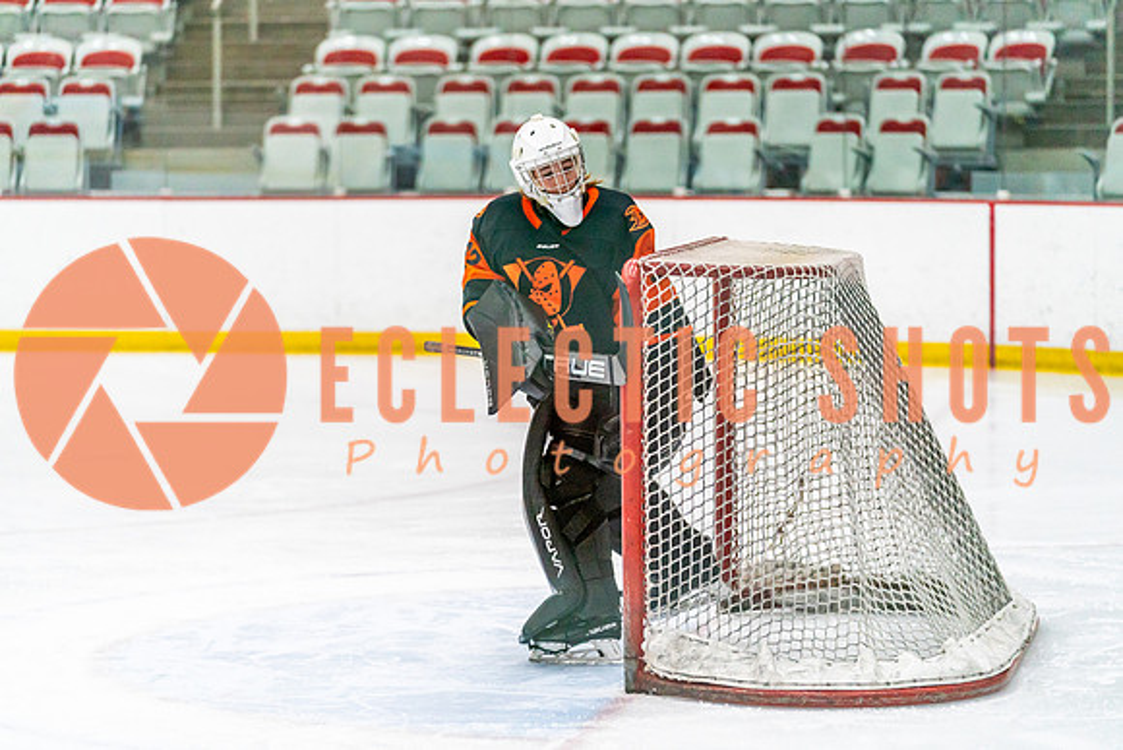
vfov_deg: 10.6
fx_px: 4055
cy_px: 375
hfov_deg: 15.8
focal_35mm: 130
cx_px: 562
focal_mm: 123
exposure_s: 1/1250
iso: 3200
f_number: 2.8
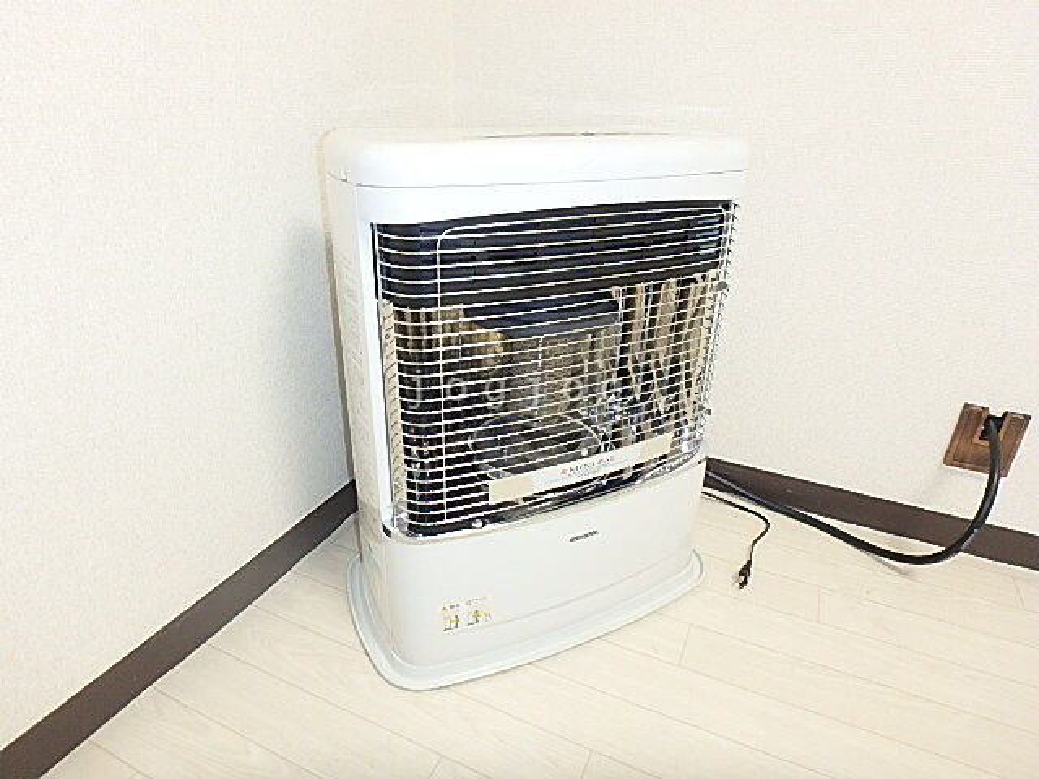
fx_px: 630
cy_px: 390
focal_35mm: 21
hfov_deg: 79.0
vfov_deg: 63.4
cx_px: 520
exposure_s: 1/30
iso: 320
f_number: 3.5
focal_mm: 3.7
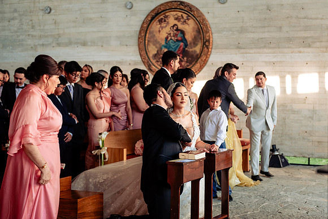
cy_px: 104
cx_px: 173
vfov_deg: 20.6
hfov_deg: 30.5
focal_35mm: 66
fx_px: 601
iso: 500
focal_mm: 62
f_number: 3.2
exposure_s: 1/320
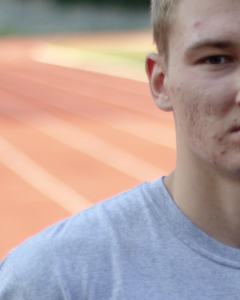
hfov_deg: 6.8
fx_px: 1998
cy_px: 335
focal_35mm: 225
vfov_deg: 8.5
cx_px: 241
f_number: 2
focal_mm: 50
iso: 160
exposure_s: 1/1250
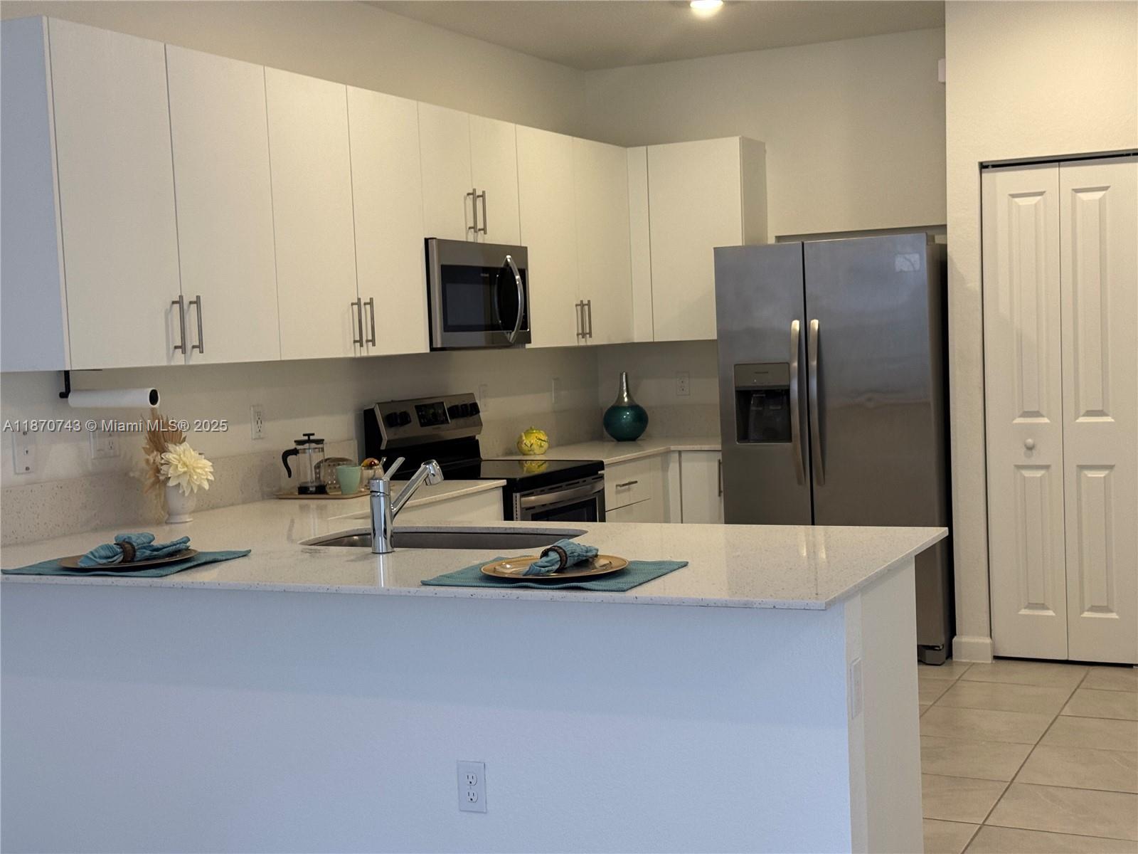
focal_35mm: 48
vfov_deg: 30.3
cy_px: 427
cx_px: 569
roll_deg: +2.7
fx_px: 1578
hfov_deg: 39.7
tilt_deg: -4.1
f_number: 1.78
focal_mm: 6.76
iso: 64
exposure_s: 1/60
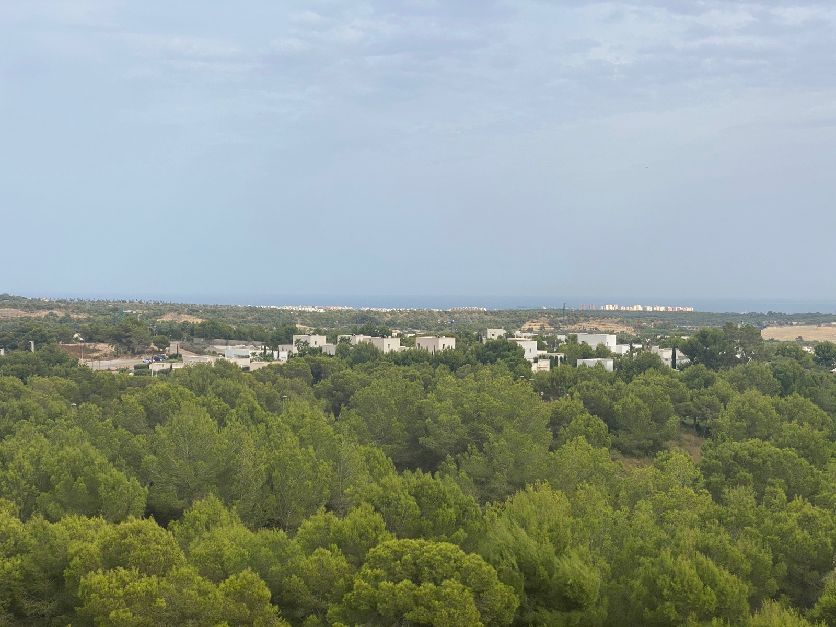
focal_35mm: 52
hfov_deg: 36.8
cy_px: 314
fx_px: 1256
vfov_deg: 28.0
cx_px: 418
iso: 20
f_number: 2
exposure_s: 1/1845
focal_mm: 6
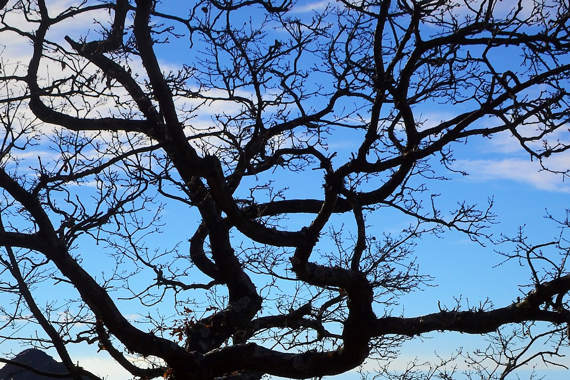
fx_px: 1092
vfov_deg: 19.0
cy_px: 410
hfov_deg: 29.1
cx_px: 203
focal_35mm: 69
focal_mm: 18
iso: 100
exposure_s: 1/400
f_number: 11
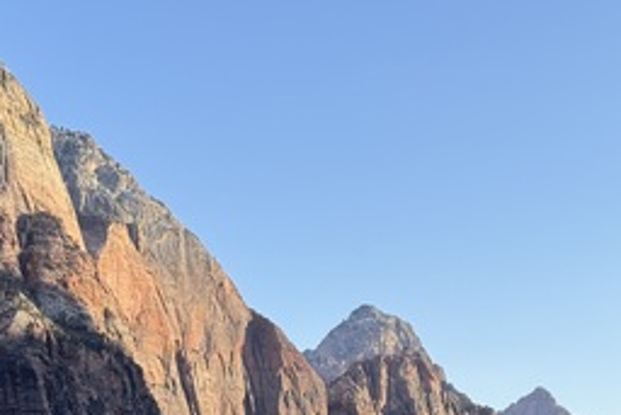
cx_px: 410
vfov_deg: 12.4
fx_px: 1881
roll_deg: +1.6
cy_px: 451
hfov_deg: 18.7
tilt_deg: +2.2
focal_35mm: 109
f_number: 1.78
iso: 64
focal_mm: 6.86
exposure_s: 1/1984
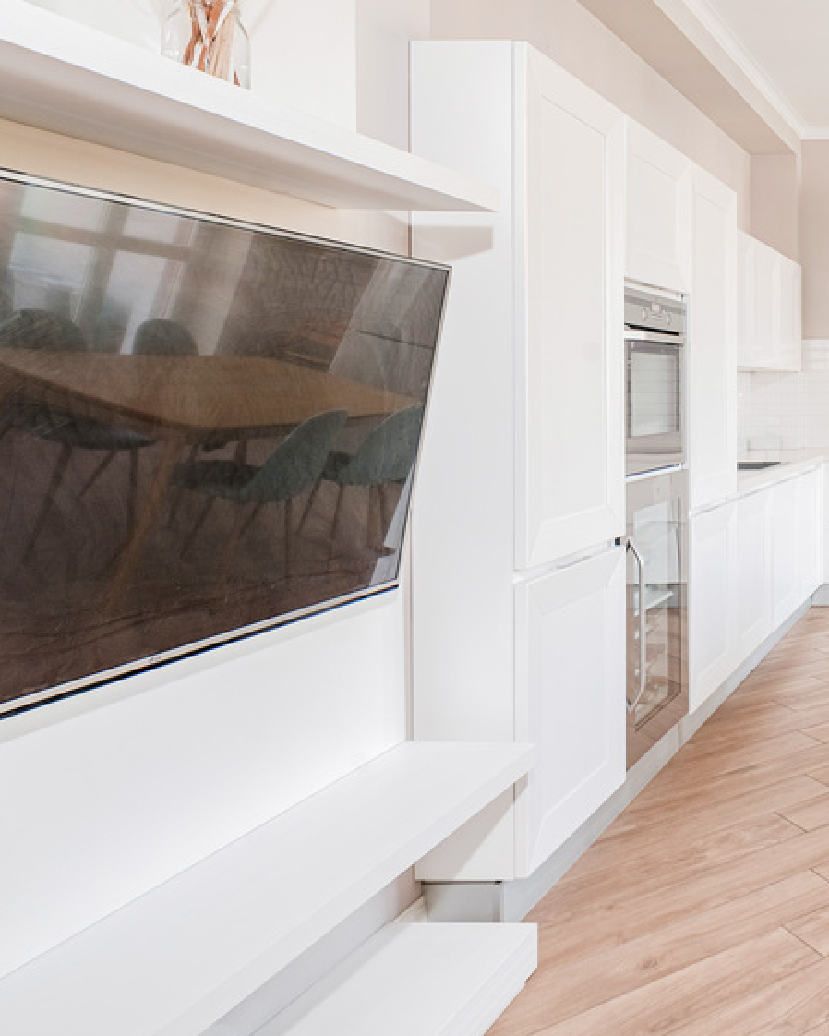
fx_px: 950
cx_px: 990
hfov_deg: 36.6
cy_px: 417
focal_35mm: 31
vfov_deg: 56.8
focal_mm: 16
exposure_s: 1/50
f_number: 8
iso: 200
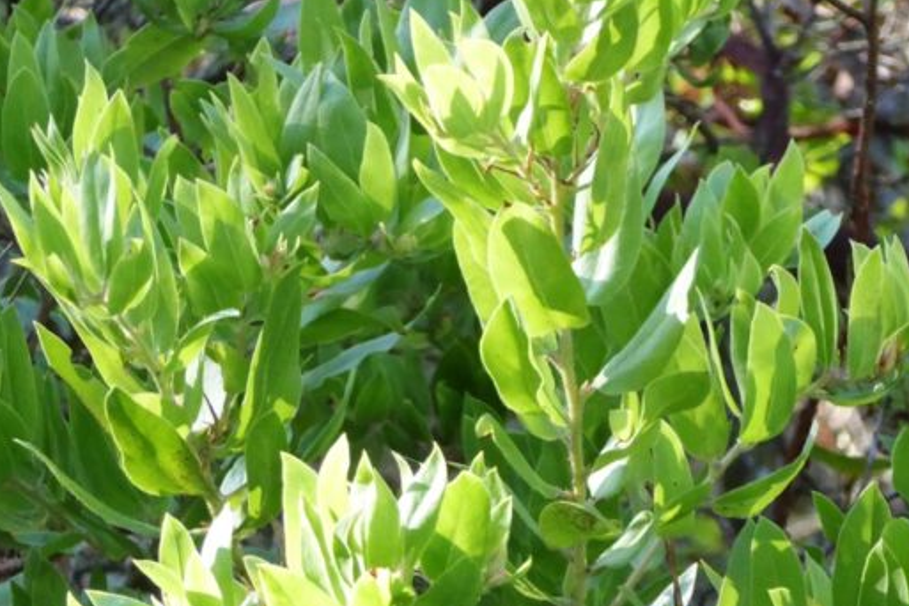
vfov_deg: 4.6
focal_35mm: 297
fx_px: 7499
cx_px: 556
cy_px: 292
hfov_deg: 6.9
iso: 500
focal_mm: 25.6
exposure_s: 1/60
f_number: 5.4
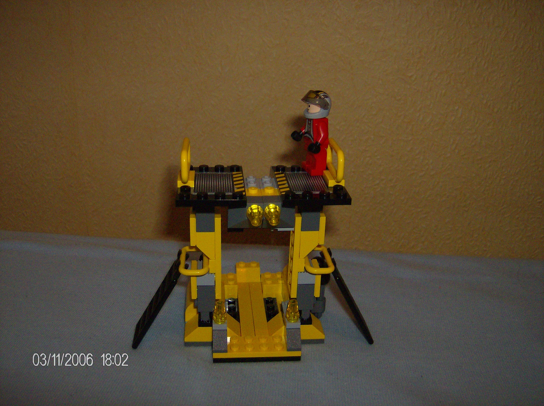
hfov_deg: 51.5
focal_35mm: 36
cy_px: 203
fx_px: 564
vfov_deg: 39.5
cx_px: 272
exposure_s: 1/60
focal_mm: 6
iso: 200
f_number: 2.8
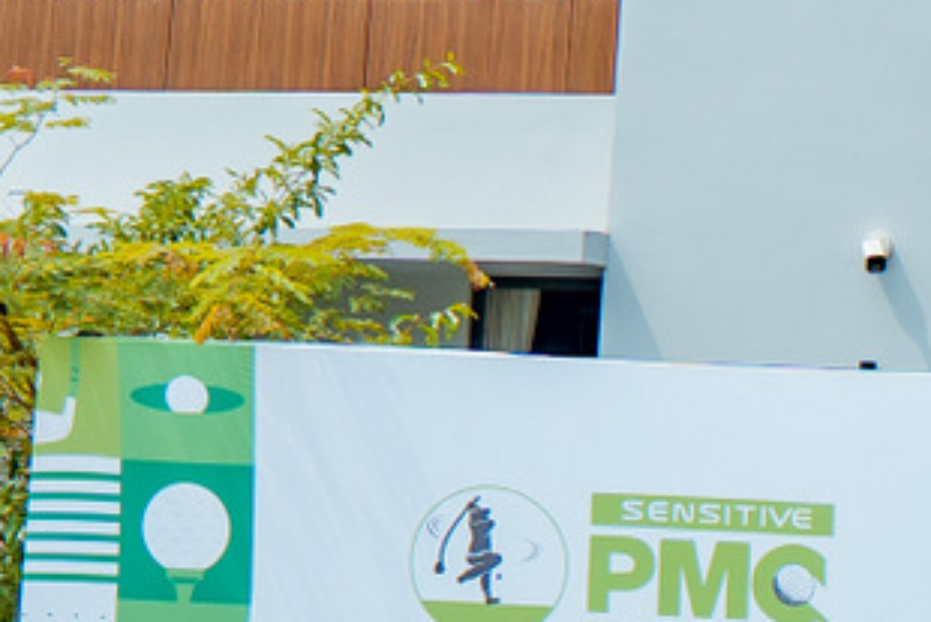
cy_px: -95
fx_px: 3337
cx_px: 1628
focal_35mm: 129
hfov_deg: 14.2
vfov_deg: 10.5
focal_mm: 16
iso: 125
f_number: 5
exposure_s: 1/250
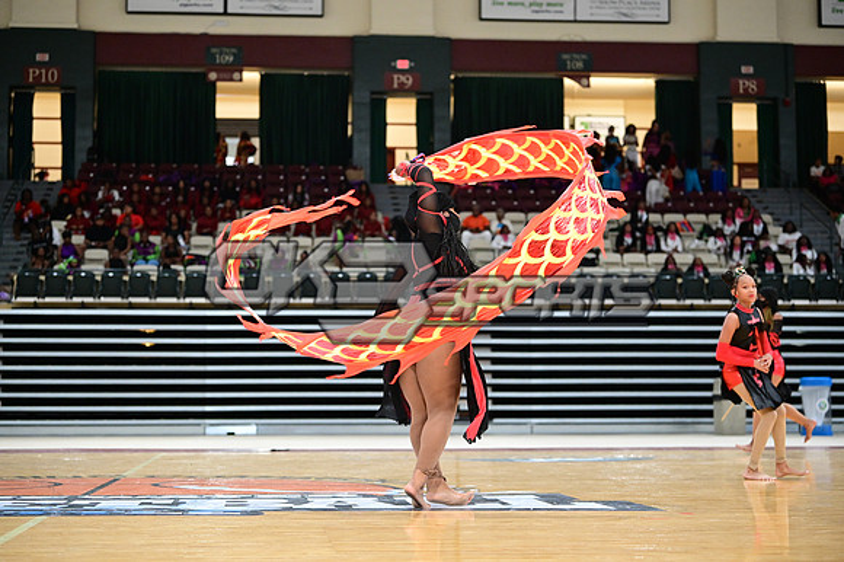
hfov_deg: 28.9
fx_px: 1640
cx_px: 422
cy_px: 281
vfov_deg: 19.4
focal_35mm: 70
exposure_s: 1/1000
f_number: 3.2
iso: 6400
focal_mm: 70
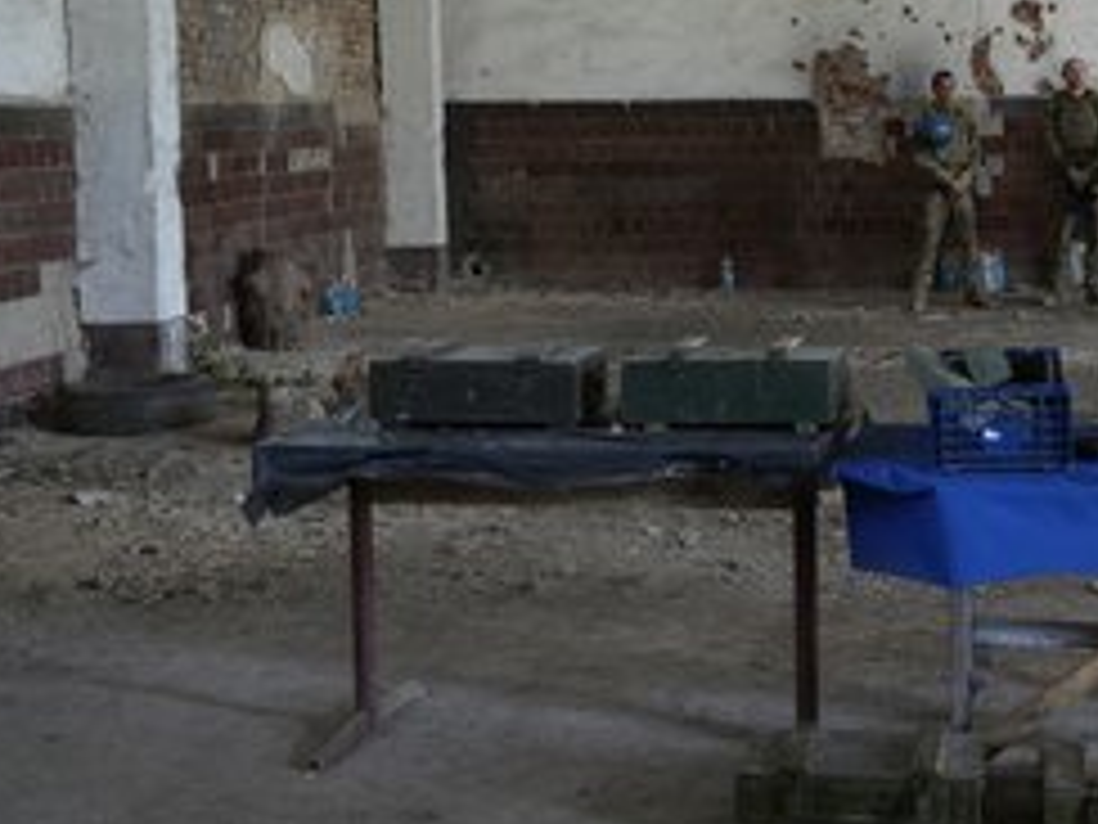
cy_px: 299
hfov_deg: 30.2
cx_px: 828
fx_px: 1998
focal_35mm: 63
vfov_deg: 23.2
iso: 800
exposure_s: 1/45
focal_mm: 40
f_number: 5.6
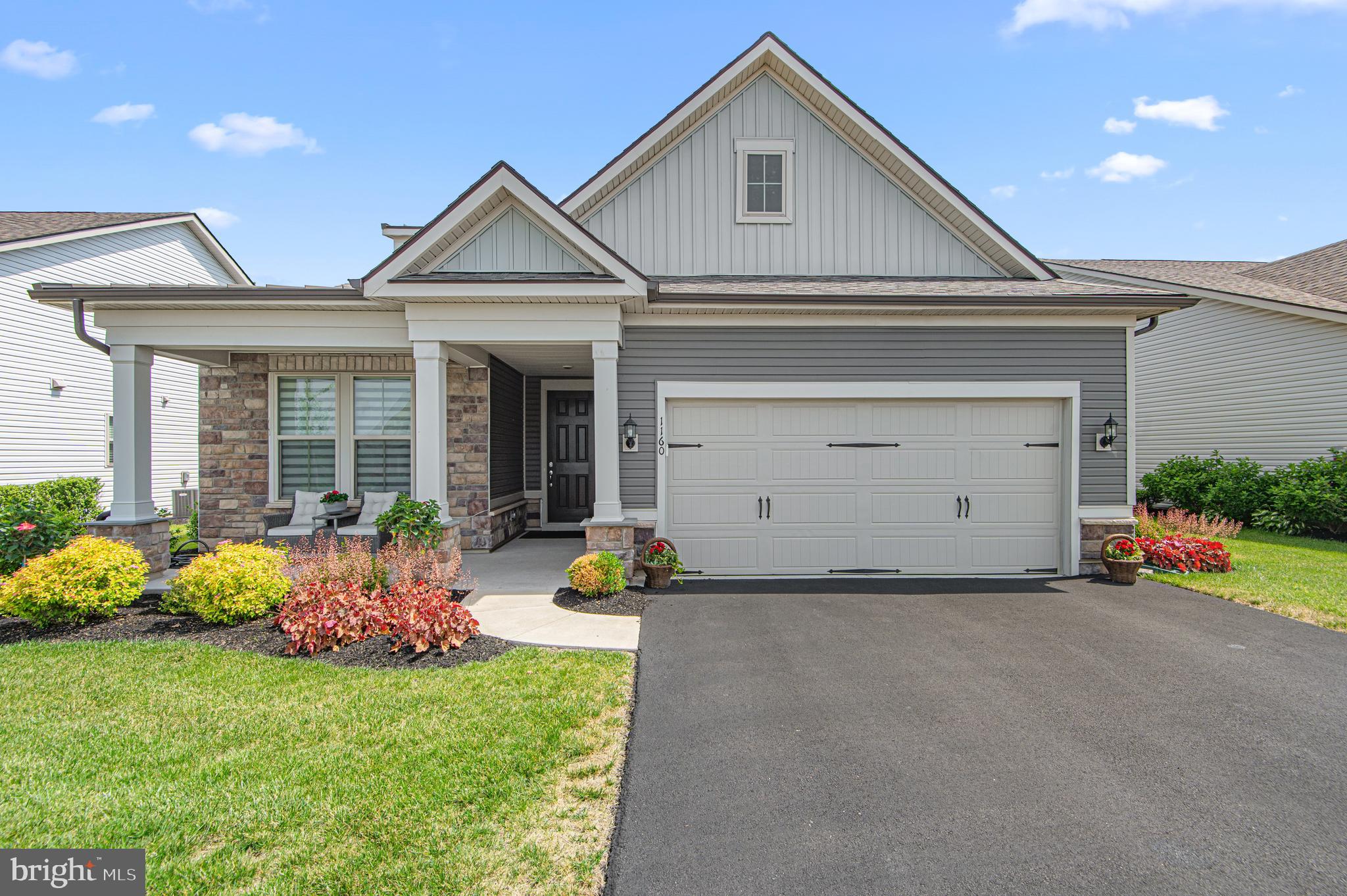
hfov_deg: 96.8
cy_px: 448
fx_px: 598
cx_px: 674
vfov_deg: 73.7
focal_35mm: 16
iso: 200
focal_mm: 16
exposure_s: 1/250
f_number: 9
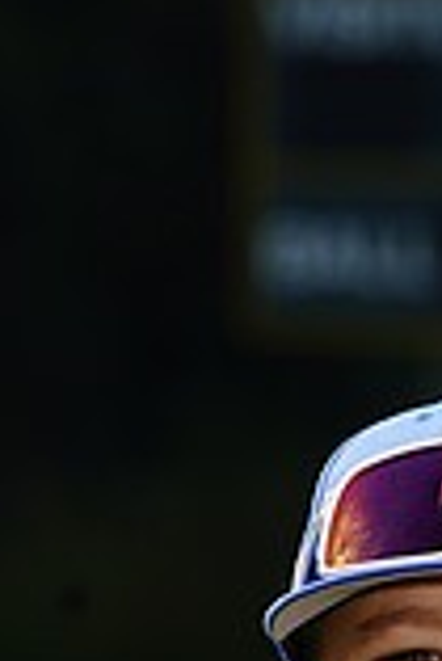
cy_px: 1133
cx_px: 474
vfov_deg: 2.7
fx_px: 14204
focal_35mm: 773
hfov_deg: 1.8
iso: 100
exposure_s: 1/250
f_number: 8
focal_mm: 209
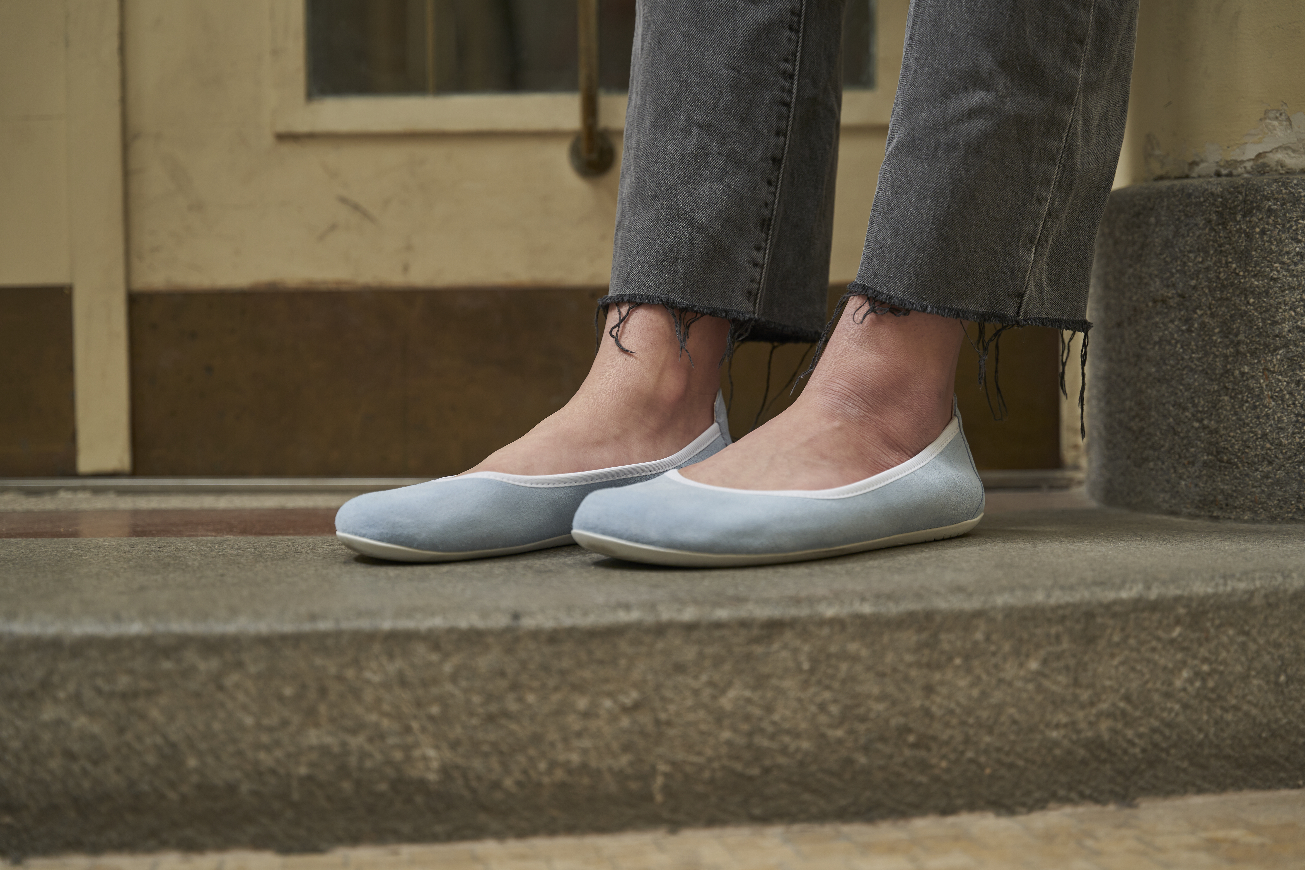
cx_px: 656
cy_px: 431
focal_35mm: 57
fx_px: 2048
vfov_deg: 24.0
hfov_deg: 35.3
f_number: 2.8
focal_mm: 55.5
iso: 250
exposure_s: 1/500
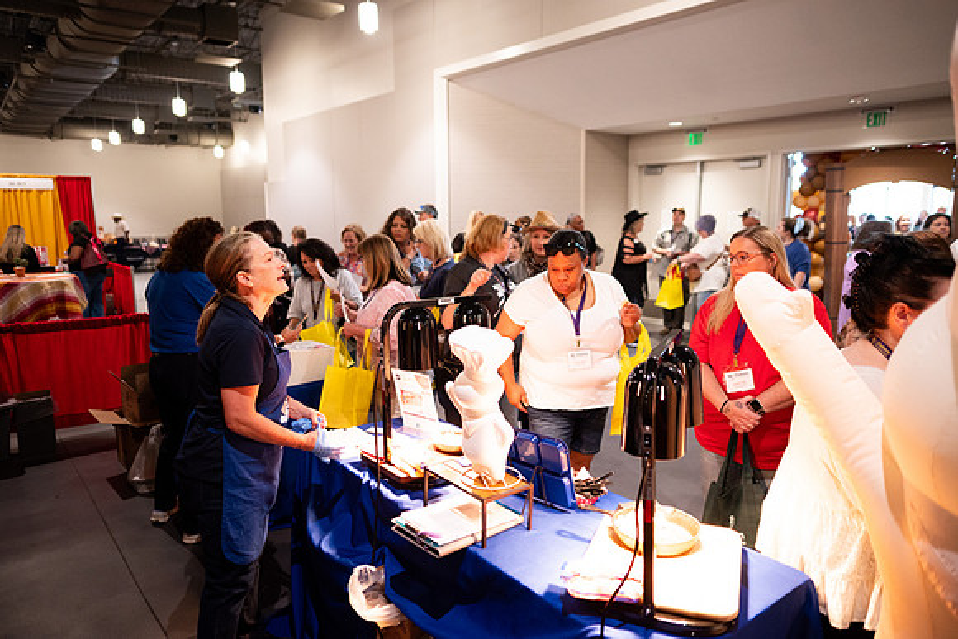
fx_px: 639
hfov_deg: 73.7
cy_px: 320
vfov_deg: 53.2
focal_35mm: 24
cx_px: 479
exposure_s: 1/200
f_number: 1.8
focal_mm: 24
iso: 1250
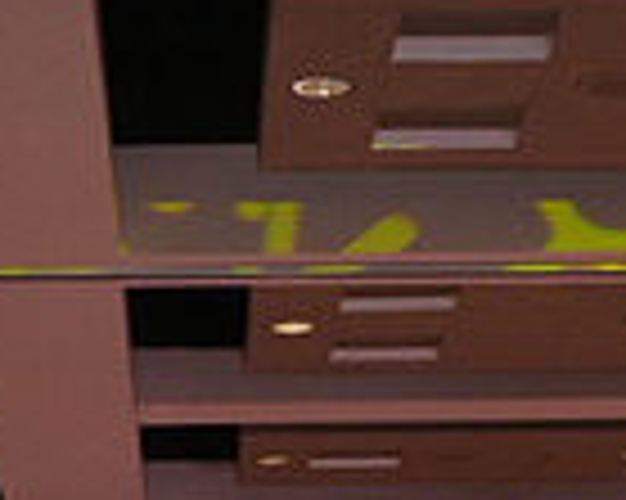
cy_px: 1284
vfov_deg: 8.7
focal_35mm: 157
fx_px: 2907
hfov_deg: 12.2
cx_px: 552
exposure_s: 1/250
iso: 2000
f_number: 5.6
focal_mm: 40
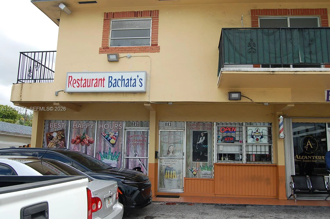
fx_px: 275
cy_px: 110
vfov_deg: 43.5
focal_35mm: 30
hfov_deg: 62.0
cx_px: 165
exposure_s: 1/250
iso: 200
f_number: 8
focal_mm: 20
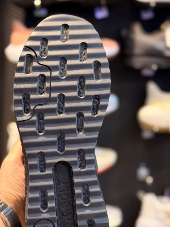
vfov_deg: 30.1
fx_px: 419
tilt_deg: -9.5
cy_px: 146
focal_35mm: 64
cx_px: 64
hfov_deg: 22.9
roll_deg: +0.9
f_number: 1.78
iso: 100
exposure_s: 1/50
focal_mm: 6.76
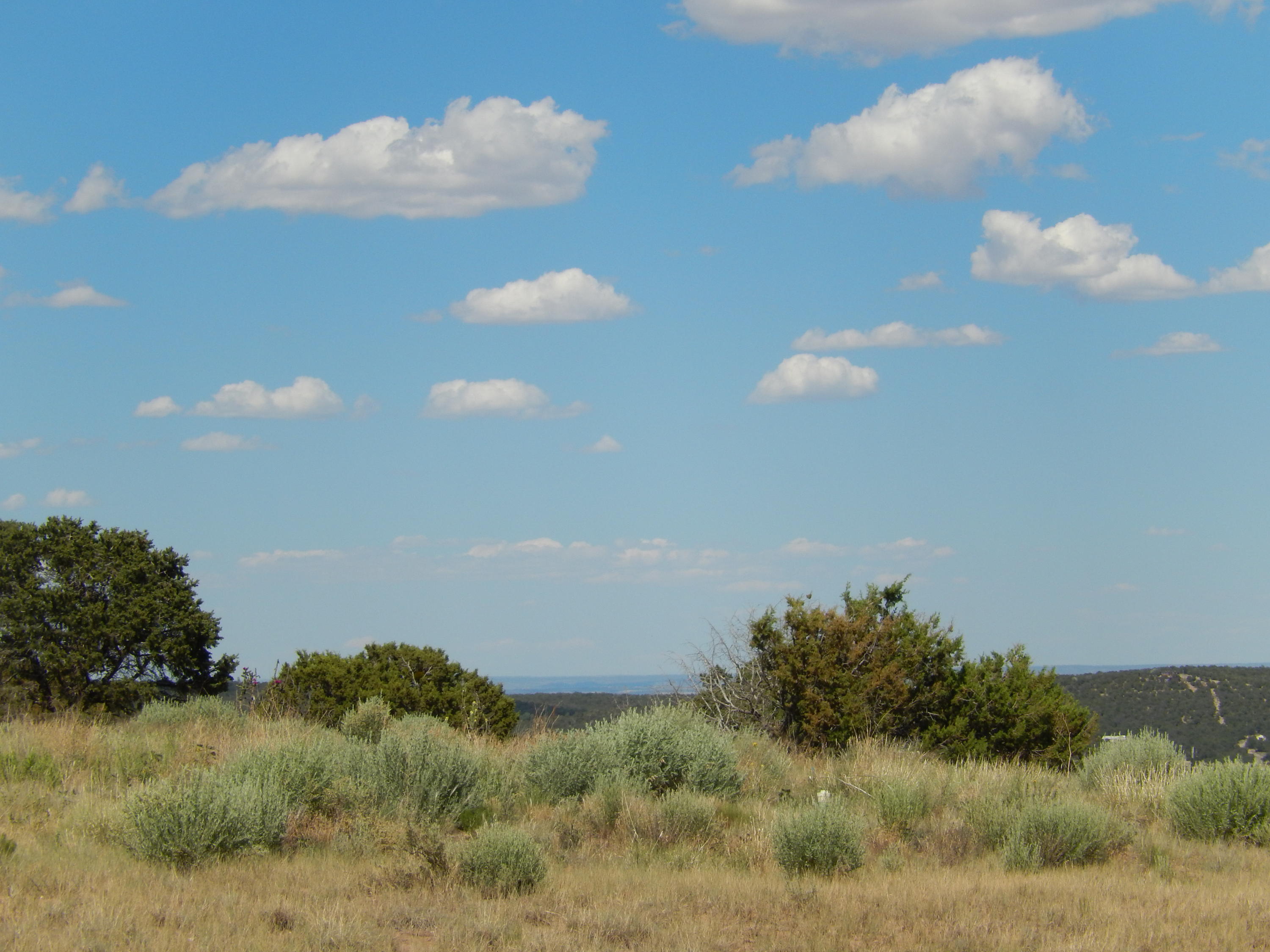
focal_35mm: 134
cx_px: 635
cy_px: 476
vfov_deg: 11.1
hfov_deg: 14.7
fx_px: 4916
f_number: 5.6
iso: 125
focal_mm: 24.1
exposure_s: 1/1000
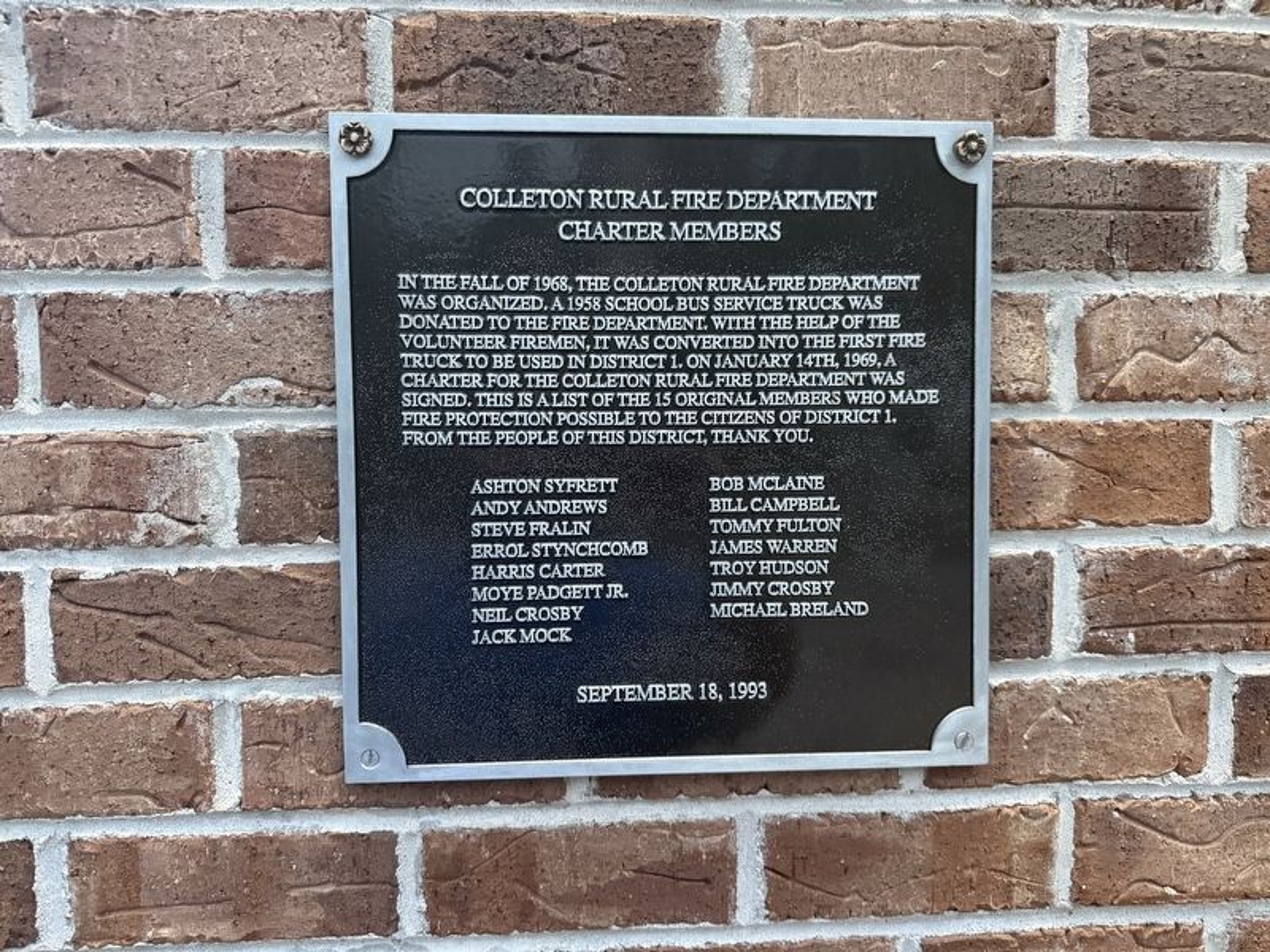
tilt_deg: -3.5
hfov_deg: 71.6
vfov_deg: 56.8
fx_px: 881
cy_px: 476
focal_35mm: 24
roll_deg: -0.6
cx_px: 635
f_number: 1.78
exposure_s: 1/60
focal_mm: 6.76
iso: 800
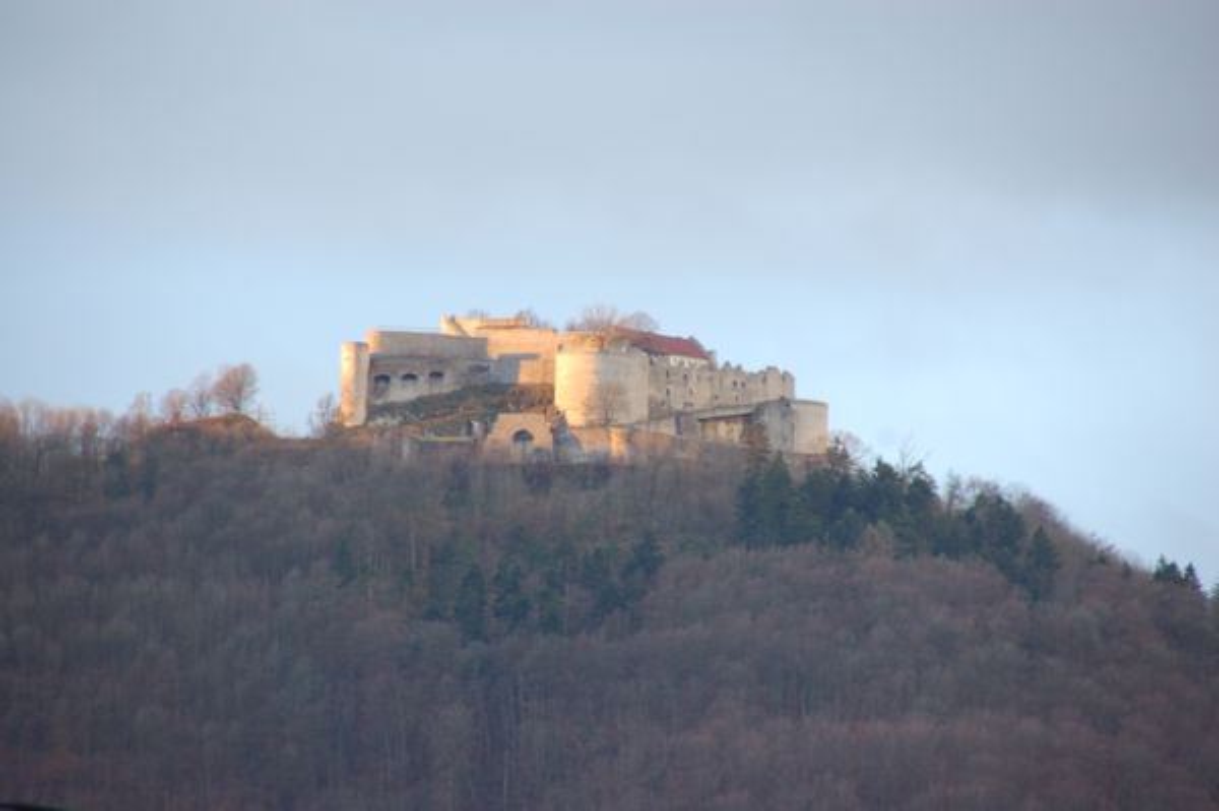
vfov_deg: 4.6
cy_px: 406
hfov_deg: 6.9
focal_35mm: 300
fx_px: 10150
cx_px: 610
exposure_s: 1/30
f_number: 5.6
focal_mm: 200
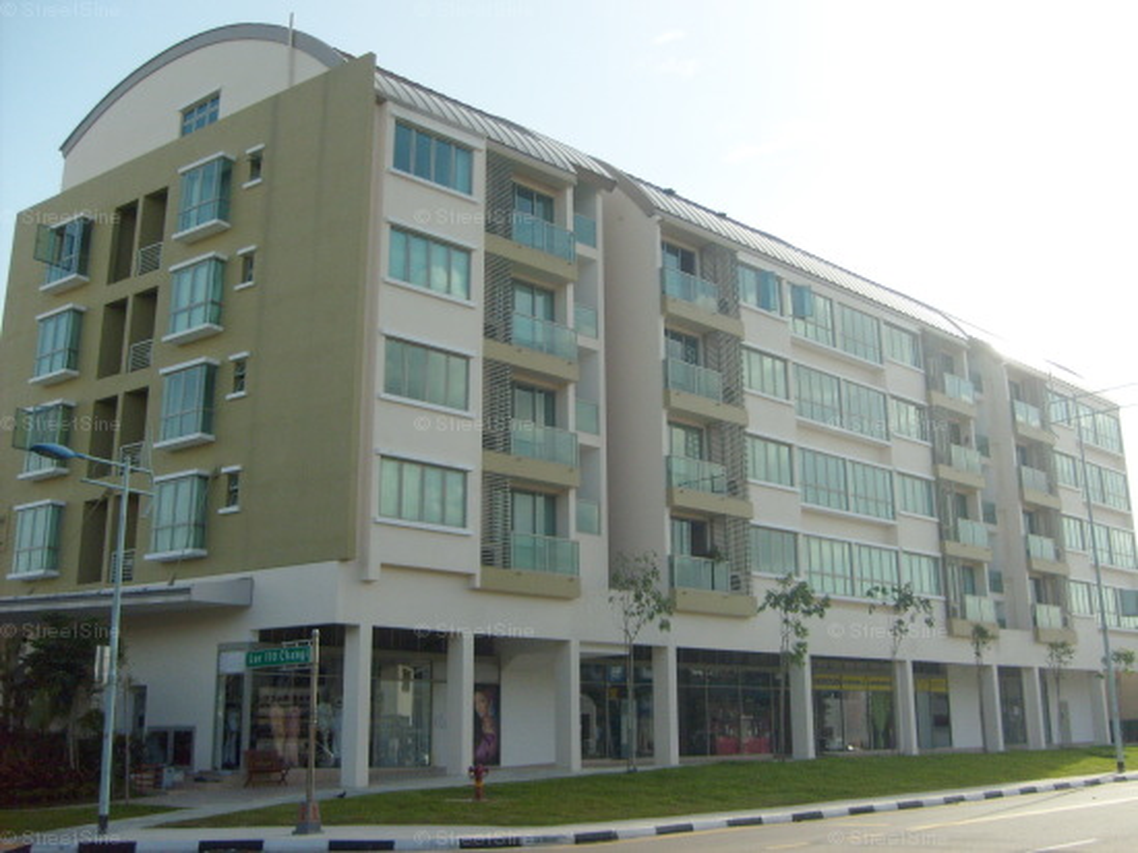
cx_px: 569
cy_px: 426
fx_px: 1150
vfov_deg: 40.7
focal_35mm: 35
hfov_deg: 52.6
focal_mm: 5.8
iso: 80
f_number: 7.1
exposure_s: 1/250
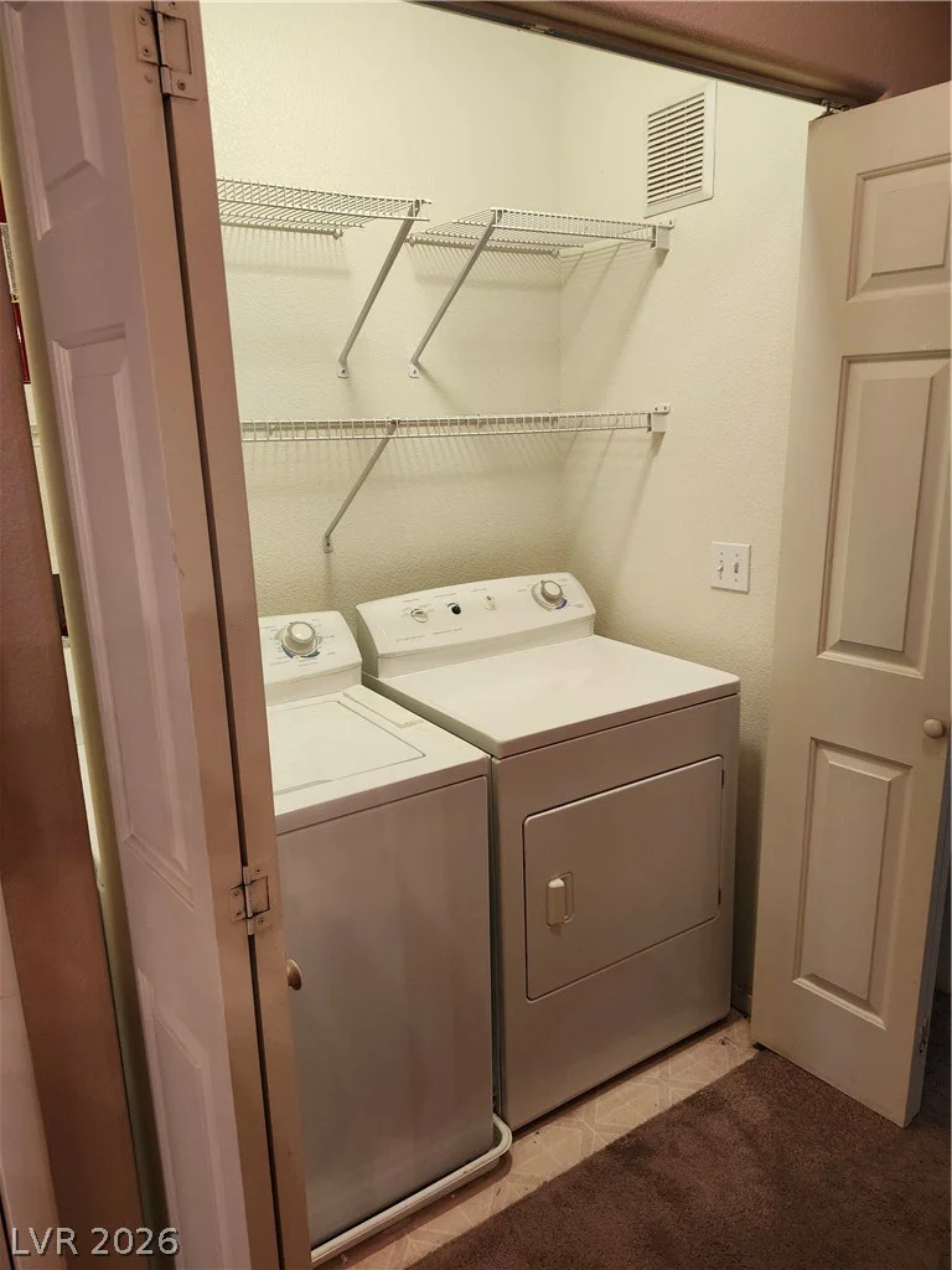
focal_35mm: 23
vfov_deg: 73.9
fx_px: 843
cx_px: 476
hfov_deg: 58.9
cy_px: 635
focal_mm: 5.54
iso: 500
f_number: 1.8
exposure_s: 1/120
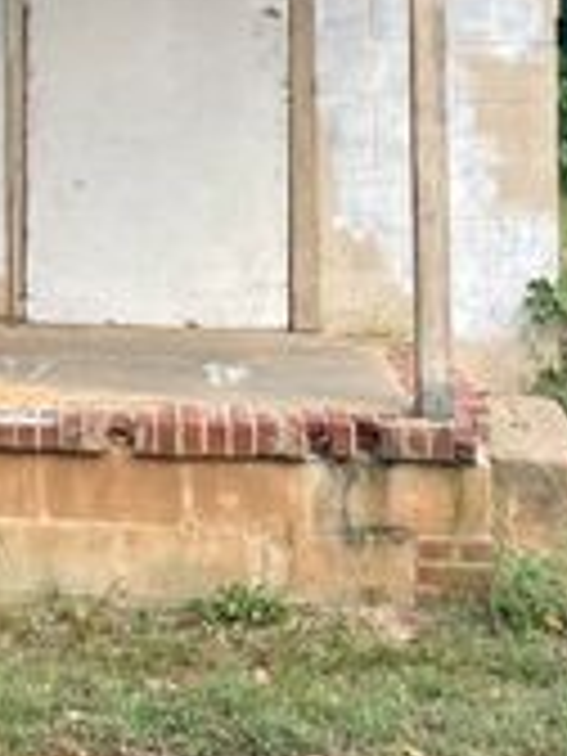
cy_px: -119
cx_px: -184
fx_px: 2249
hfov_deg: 13.8
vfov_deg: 18.2
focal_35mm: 103
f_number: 1.8
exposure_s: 1/361
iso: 32
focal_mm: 4.25
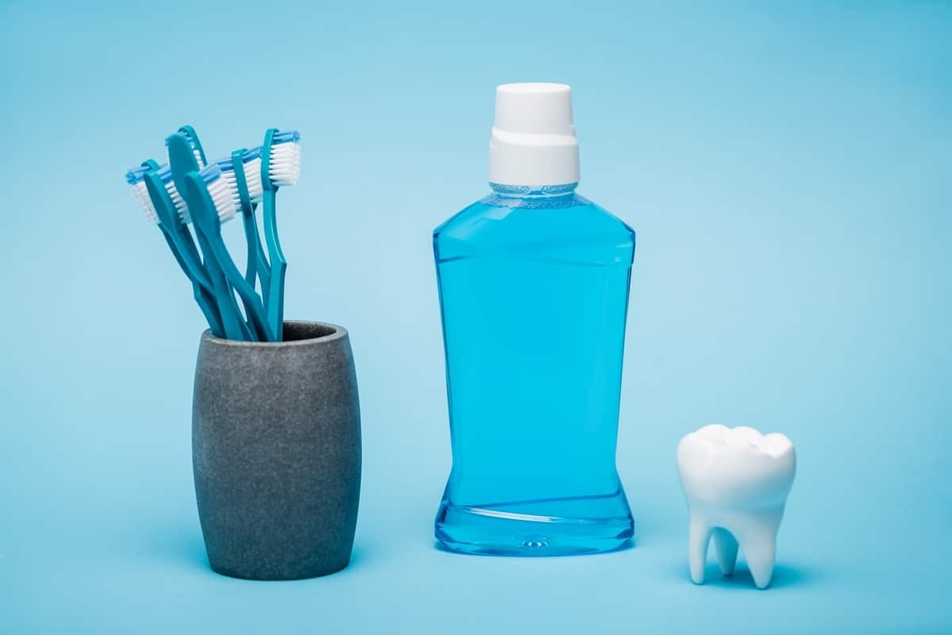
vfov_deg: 13.0
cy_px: 318
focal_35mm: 105
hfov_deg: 19.5
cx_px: 476
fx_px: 2776
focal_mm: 105
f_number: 5
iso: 64
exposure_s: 1/160
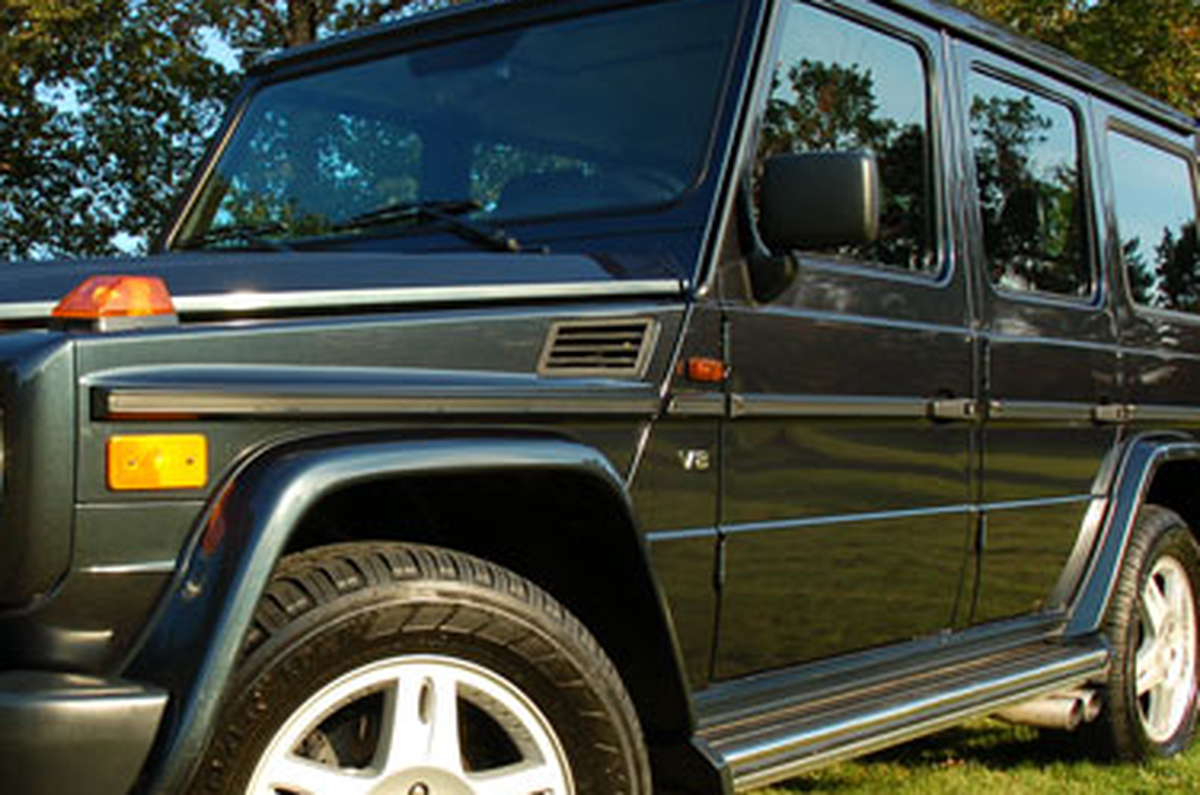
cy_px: 457
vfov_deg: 29.1
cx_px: 351
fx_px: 1530
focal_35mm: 46
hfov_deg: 41.9
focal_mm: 18
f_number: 6.3
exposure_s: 1/160
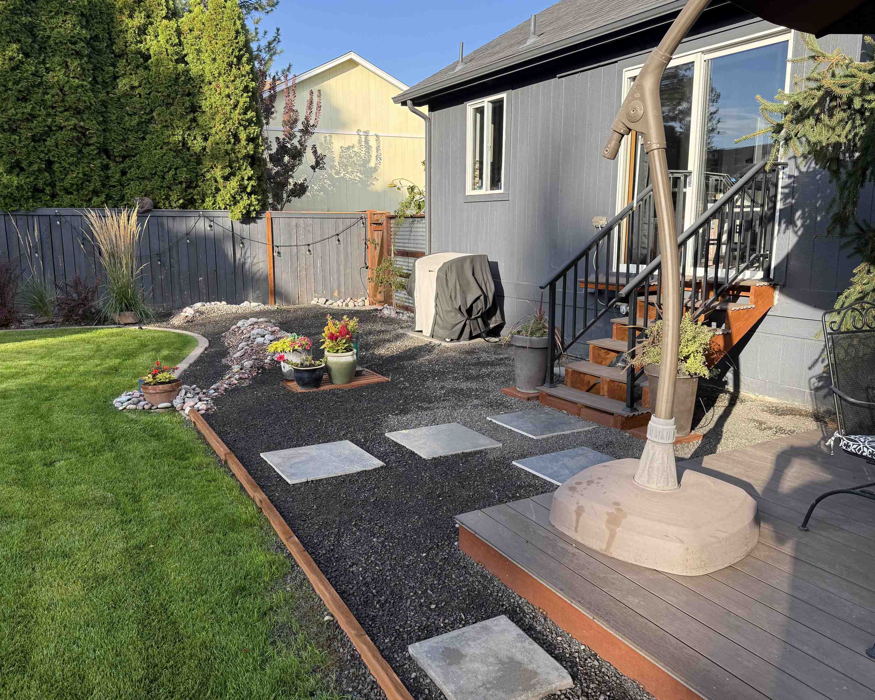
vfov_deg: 54.9
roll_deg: +0.0
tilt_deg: -8.7
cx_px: 448
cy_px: 338
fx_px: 673
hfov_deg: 66.0
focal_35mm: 26
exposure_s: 1/1139
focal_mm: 6.76
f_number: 1.78
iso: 100
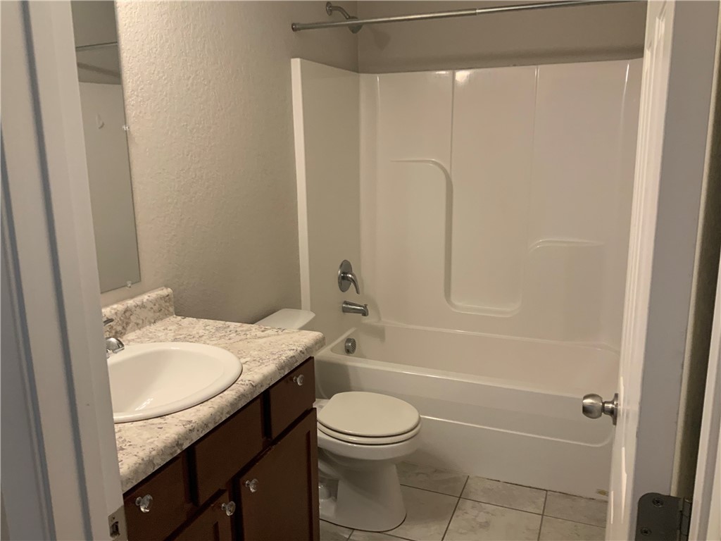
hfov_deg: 61.7
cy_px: 270
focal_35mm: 29
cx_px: 360
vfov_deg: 48.2
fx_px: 604
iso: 160
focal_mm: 3
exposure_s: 1/60
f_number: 1.8
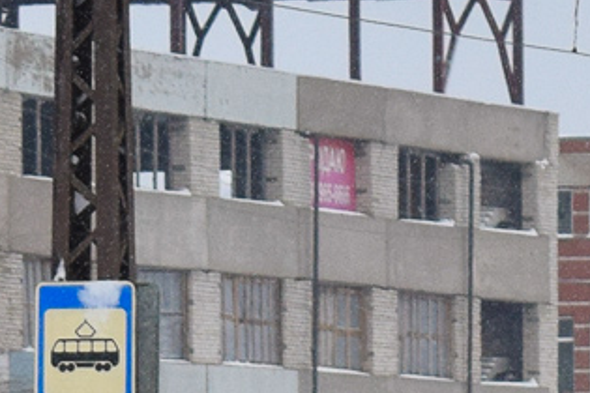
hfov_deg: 6.6
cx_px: 361
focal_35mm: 314
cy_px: 603
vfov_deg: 4.4
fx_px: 5144
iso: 400
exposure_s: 1/1000
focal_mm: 55
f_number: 5.6
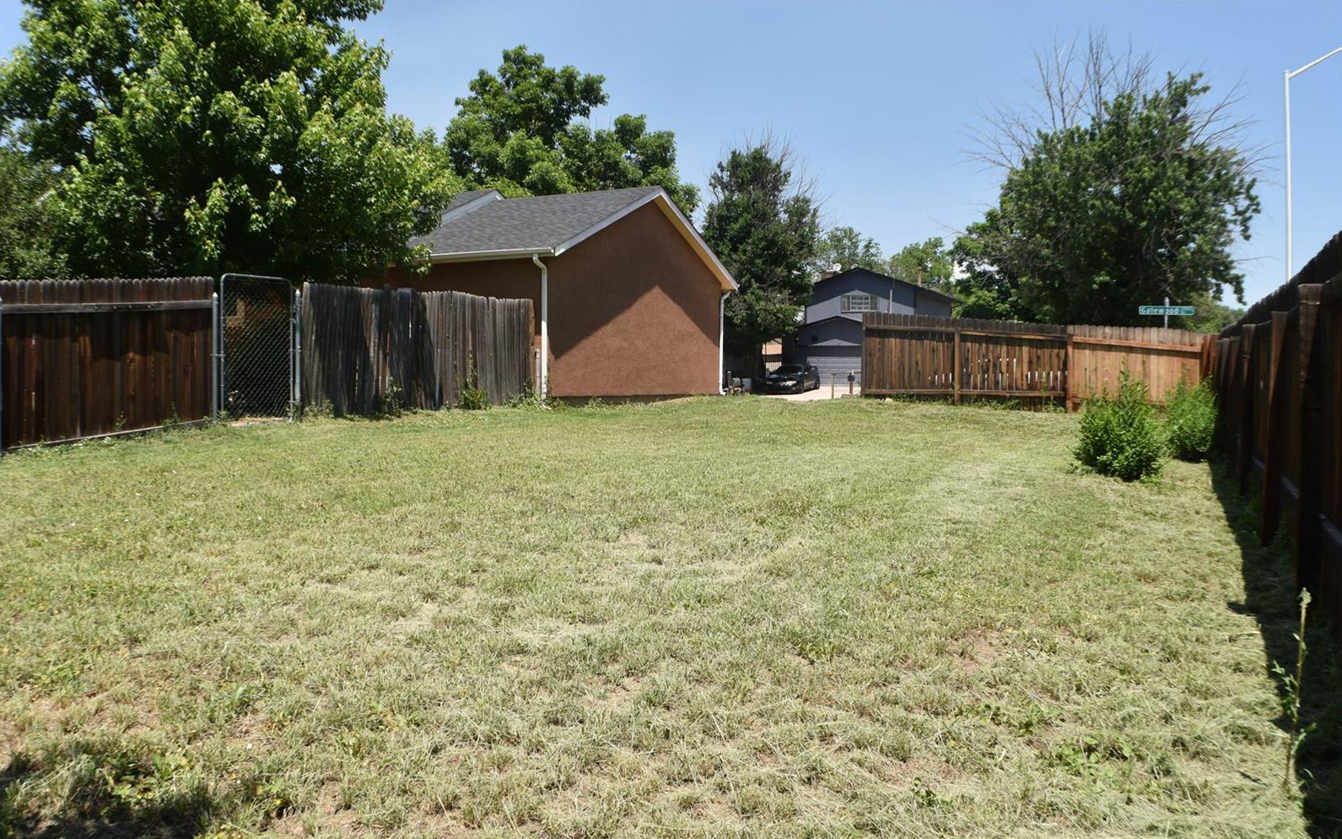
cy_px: 448
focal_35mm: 42
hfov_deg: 47.7
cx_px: 672
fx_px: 1518
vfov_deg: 30.9
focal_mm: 27
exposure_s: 1/320
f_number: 9
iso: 200
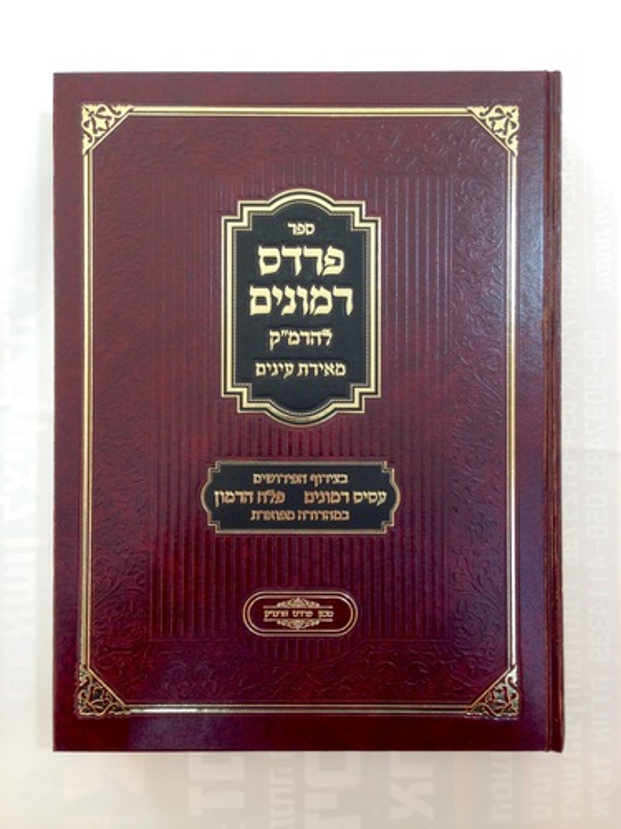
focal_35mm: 33
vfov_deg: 55.4
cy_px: 414
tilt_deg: -88.8
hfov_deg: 42.9
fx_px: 789
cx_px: 310
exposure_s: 1/30
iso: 50
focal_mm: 4.12
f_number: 2.4
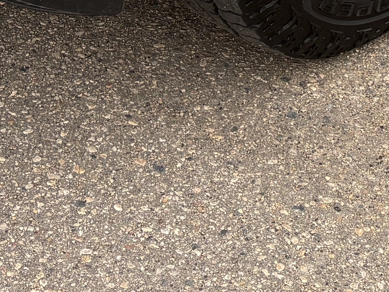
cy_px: -418
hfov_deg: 14.0
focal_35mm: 140
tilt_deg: -16.4
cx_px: 354
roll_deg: -0.9
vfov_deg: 9.4
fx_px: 1573
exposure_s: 1/647
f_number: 1.6
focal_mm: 5.96
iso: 50
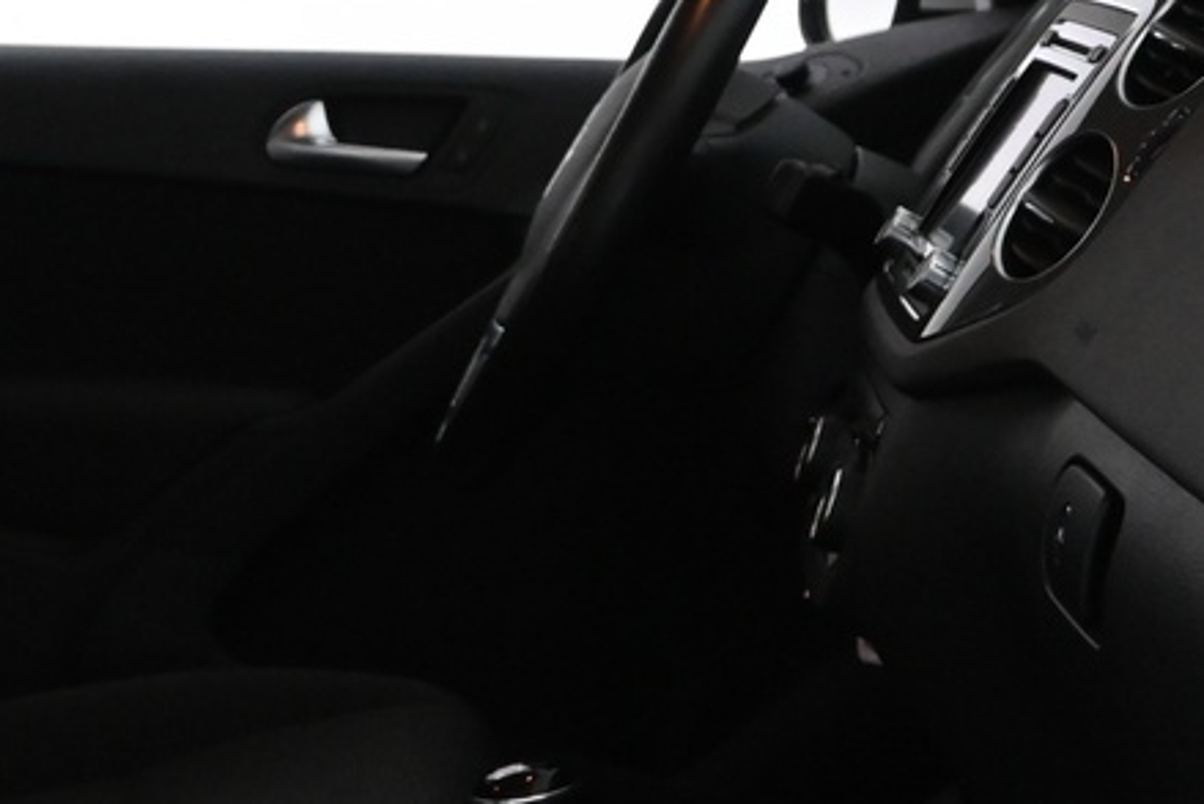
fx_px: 3610
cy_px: 834
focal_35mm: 108
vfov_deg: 12.5
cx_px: -357
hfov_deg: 17.7
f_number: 4.5
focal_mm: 19.5
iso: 2500
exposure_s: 1/125
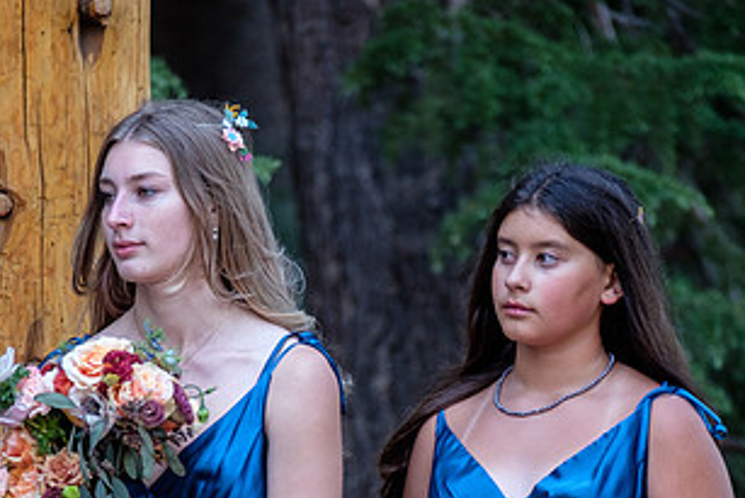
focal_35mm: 397
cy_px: 407
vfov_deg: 3.5
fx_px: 8219
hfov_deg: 5.2
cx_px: 400
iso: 1000
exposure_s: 1/140
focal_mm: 140
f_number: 2.8
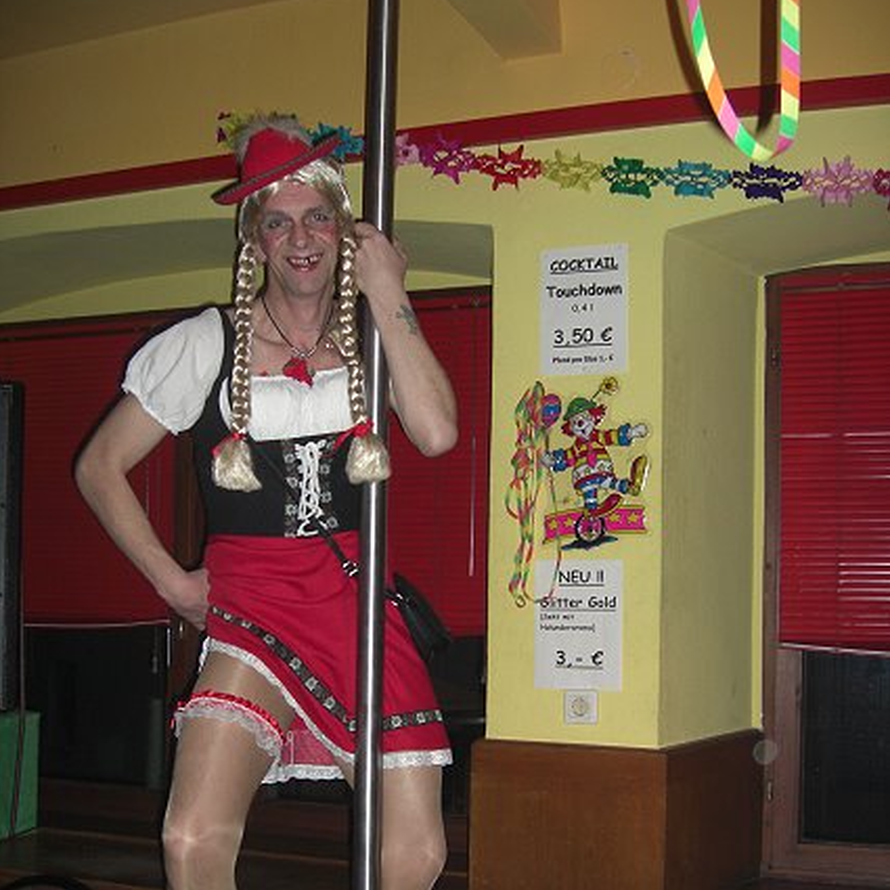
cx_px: 445
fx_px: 1309
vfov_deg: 37.2
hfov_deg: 37.6
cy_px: 585
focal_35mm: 45
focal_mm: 7.9
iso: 200
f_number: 2.8
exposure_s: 1/60
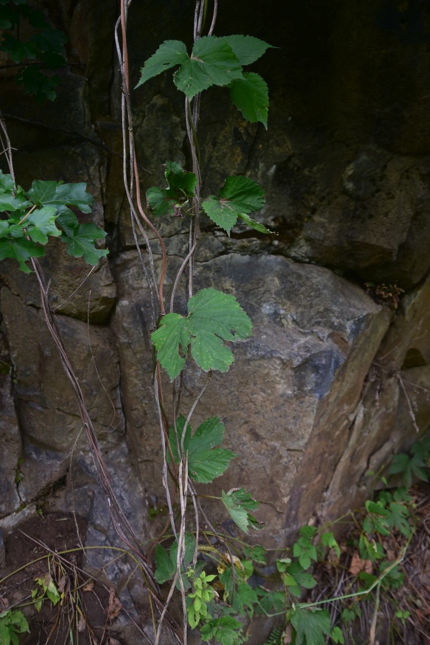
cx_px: 215
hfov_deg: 27.0
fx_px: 896
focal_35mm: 50
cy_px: 322
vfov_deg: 39.6
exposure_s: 1/125
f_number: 5
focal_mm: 50
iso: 320
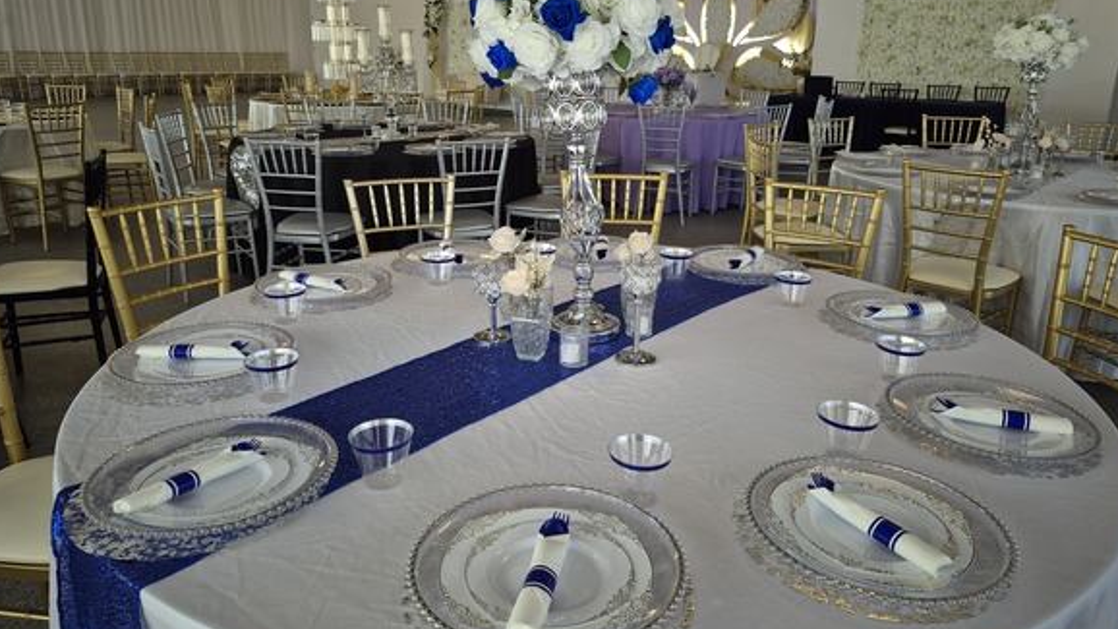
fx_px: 771
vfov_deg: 44.3
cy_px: 281
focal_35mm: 26
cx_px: 571
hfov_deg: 71.9
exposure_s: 1/60
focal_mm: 5.4
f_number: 1.8
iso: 25
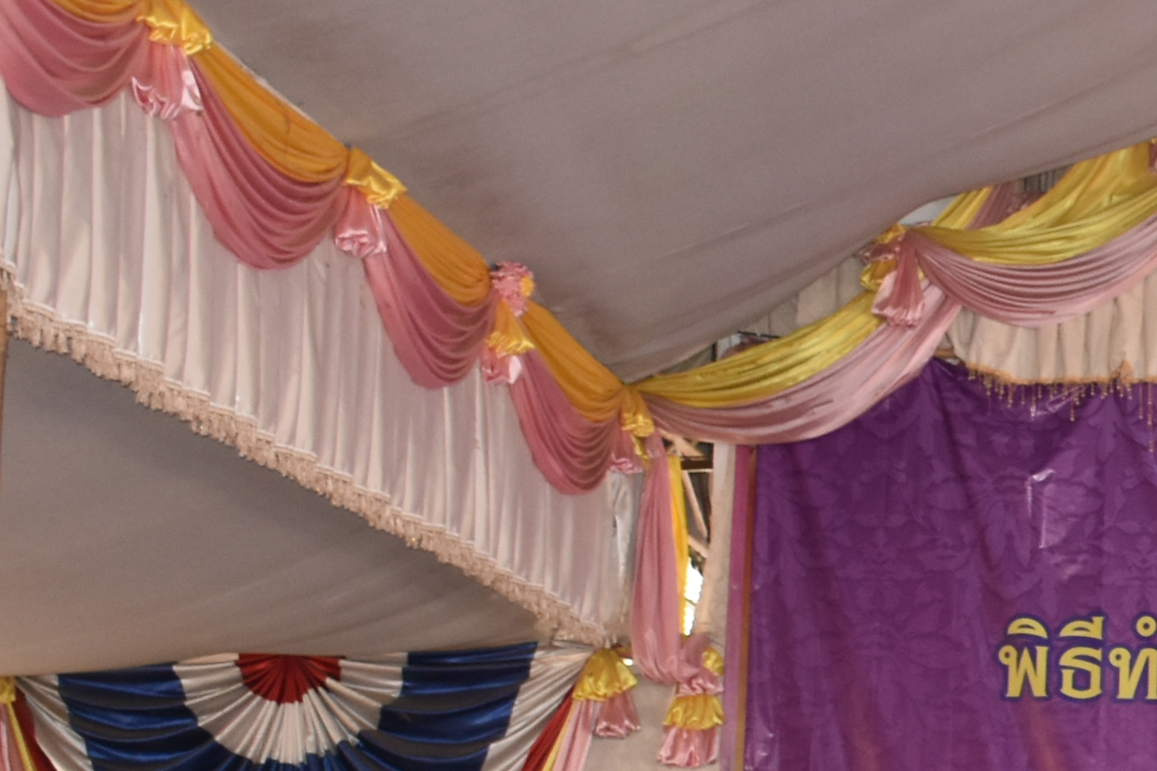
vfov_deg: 13.0
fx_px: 3342
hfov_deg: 17.6
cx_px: 1738
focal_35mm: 104
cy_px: 730
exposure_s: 1/60
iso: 800
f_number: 4
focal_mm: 18
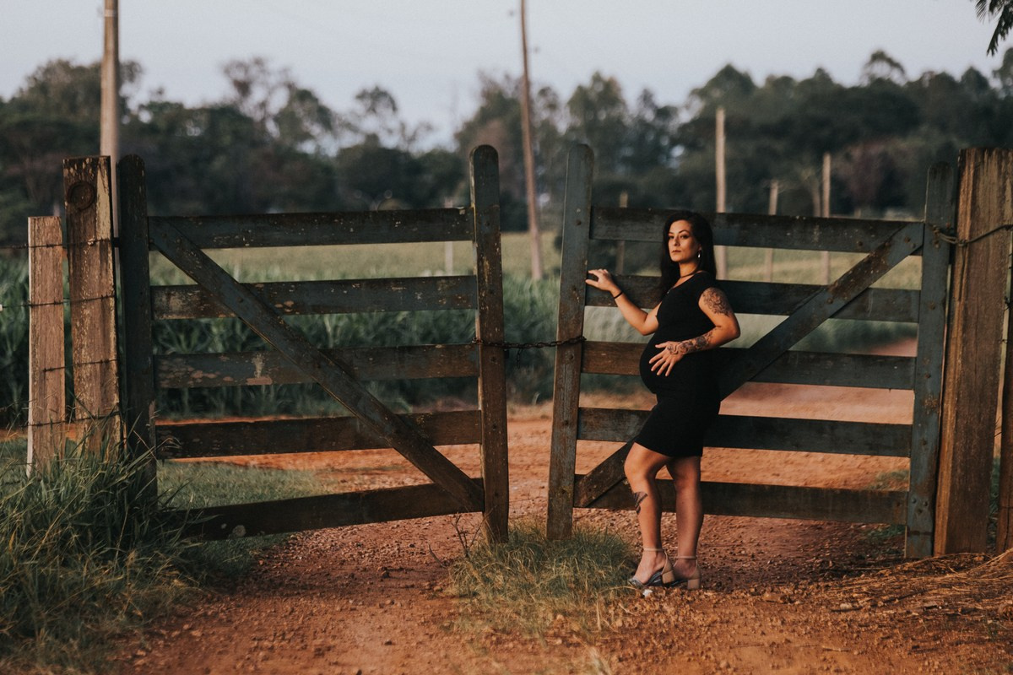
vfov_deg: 7.7
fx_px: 5047
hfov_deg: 11.5
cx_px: 445
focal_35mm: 179
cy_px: 376
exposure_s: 1/250
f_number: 2.8
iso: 800
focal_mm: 106
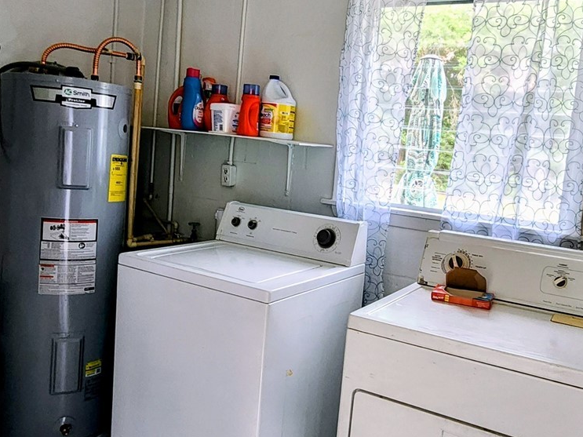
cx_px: 312
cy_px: 220
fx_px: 471
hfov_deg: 63.4
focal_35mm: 28
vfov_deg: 49.7
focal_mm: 2.2
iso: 320
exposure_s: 1/40
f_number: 2.2
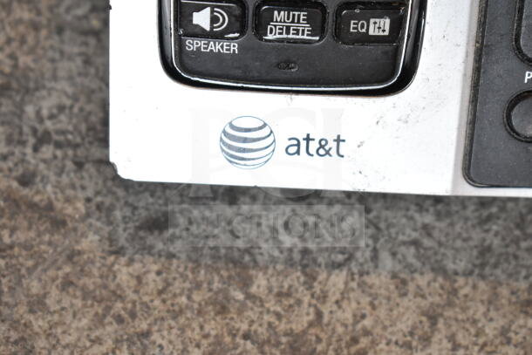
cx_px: 266
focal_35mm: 82
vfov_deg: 16.6
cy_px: 178
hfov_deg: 24.6
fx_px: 1219
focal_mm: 55
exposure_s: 1/160
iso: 1600
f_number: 6.3
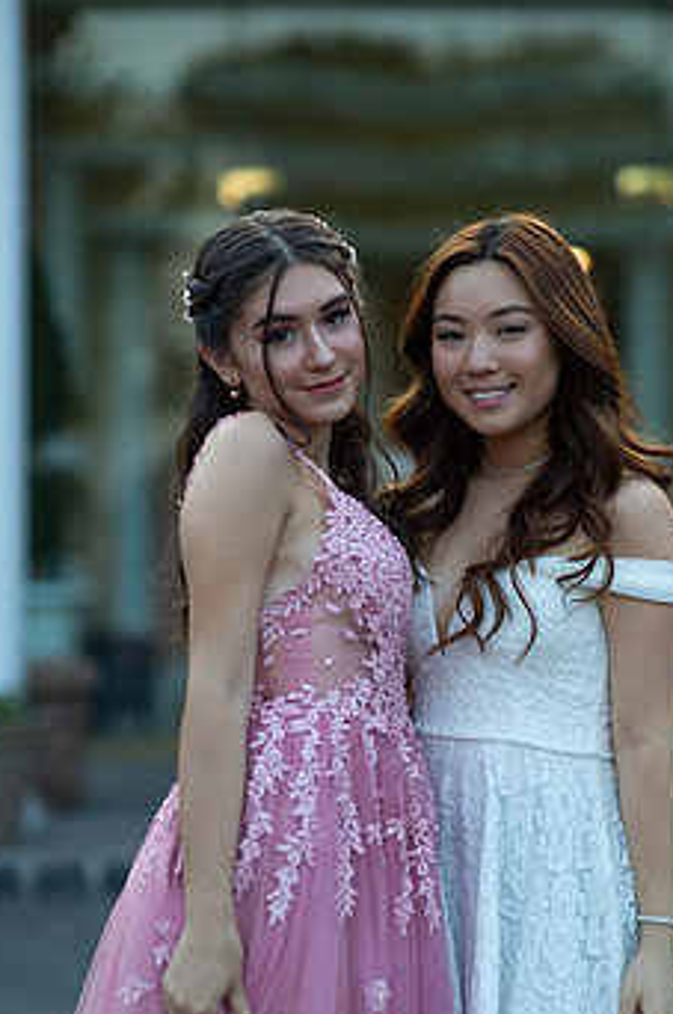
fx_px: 3150
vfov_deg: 18.3
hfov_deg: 12.2
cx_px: 422
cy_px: 611
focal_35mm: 112
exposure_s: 1/1000
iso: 250
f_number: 2
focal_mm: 85
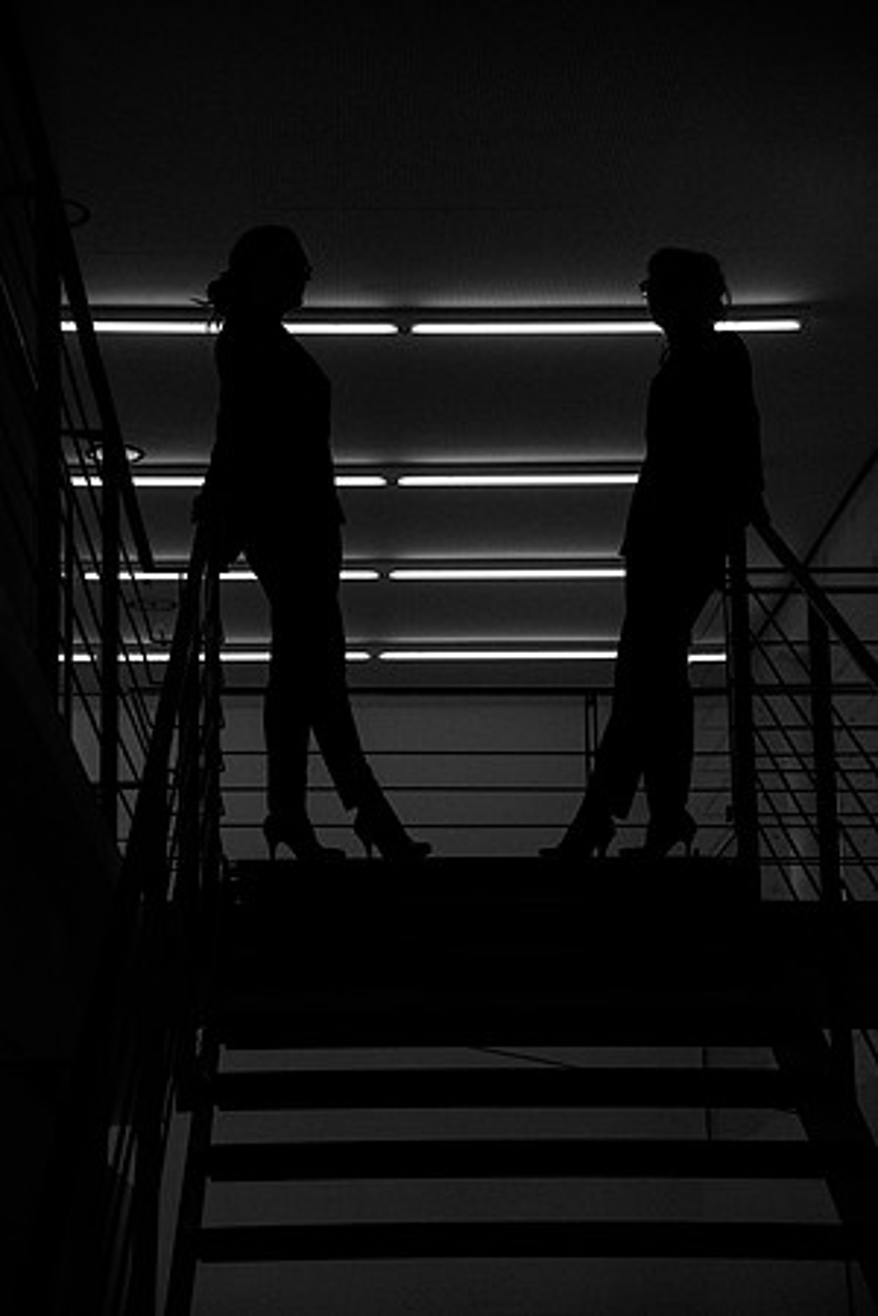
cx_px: 439
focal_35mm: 75
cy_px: 658
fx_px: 2744
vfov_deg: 27.0
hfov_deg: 18.2
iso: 100
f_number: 4
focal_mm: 50
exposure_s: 1/160
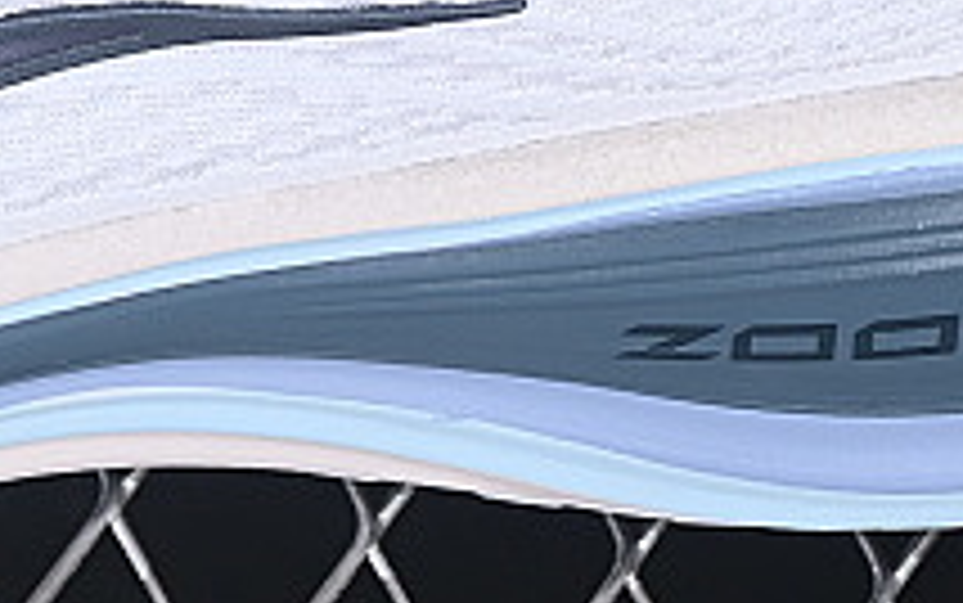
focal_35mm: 385
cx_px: -166
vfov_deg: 3.4
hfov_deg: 5.4
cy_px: -720
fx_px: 10110
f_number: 7.1
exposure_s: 1/80
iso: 160
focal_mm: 50
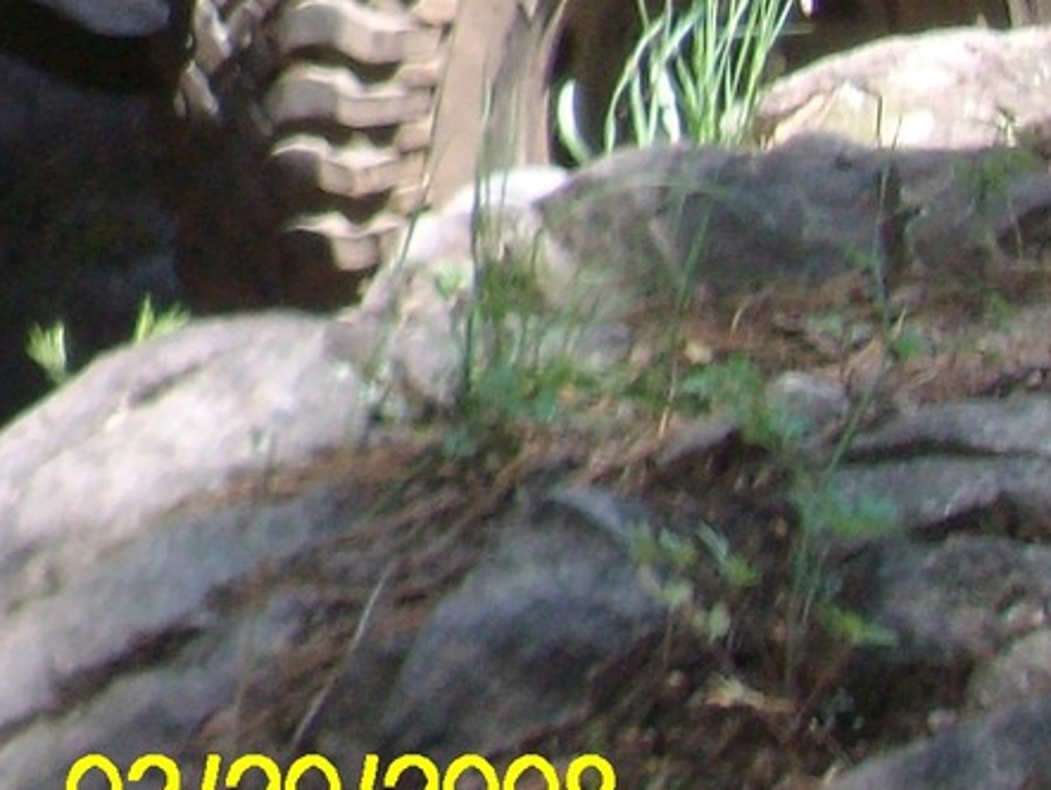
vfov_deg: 9.3
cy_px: -528
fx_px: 4678
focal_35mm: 154
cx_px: -1228
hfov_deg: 11.3
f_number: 2.8
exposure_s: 1/213
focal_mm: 5.8
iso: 80
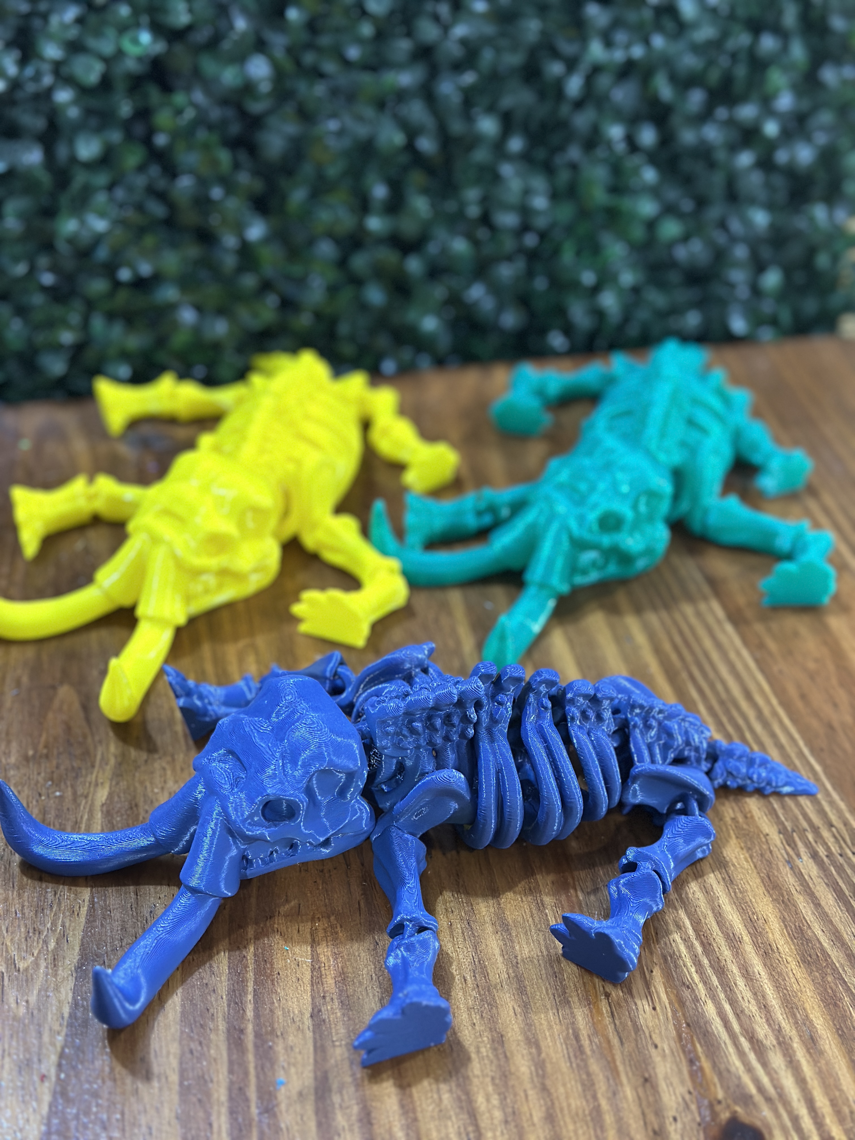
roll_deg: -2.3
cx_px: 428
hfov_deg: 30.3
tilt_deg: -36.7
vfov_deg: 39.7
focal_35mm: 48
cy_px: 570
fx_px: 1581
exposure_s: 1/33
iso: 400
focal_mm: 6.86
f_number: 1.78
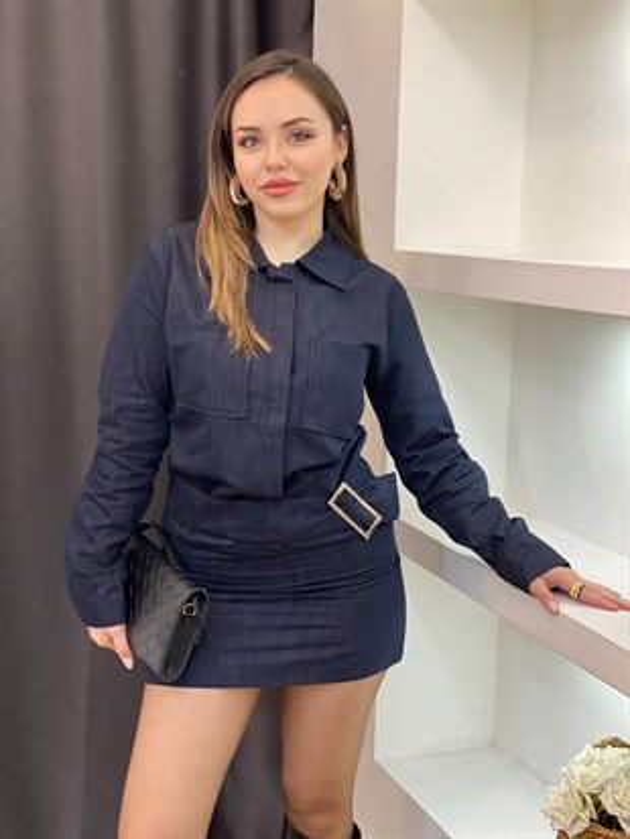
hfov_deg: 28.0
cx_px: 315
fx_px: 1261
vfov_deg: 36.8
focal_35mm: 52
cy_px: 420
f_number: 2
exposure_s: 1/100
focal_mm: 6
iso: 125
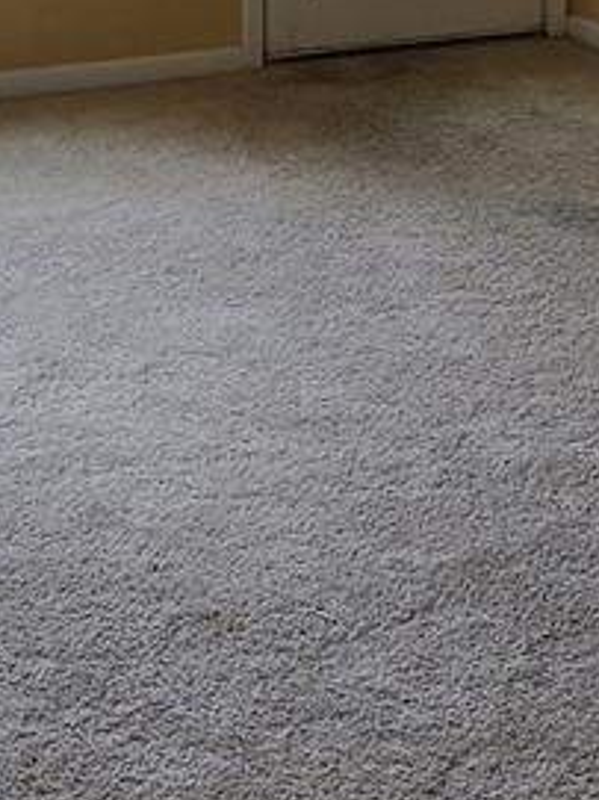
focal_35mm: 102
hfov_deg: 14.5
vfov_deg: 18.0
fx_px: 2355
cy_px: -227
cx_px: 210
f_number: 1.8
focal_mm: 5.4
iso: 25
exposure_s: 1/140
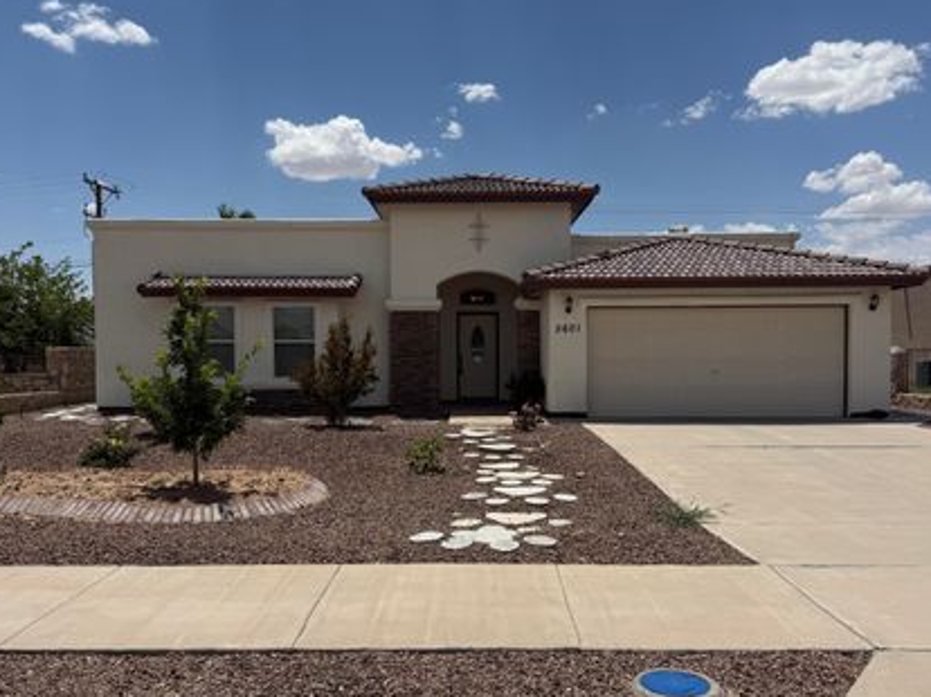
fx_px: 780
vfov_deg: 48.1
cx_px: 459
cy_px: 374
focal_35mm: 29
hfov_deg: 61.7
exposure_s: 1/10309
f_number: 1.78
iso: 80
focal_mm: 6.76
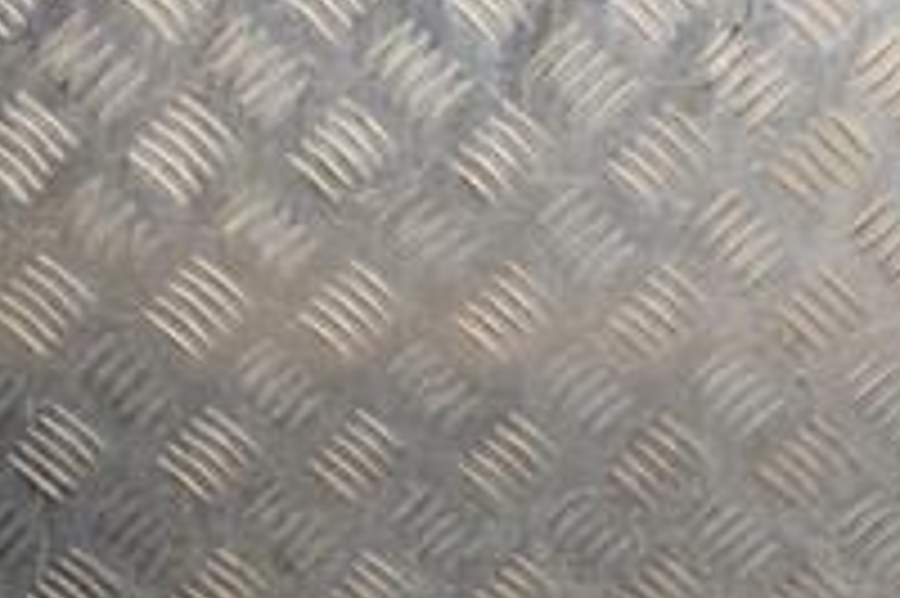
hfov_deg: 18.0
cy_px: 872
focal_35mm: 112
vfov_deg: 11.7
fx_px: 2810
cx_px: 729
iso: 800
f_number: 6.3
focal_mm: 25
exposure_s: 1/200
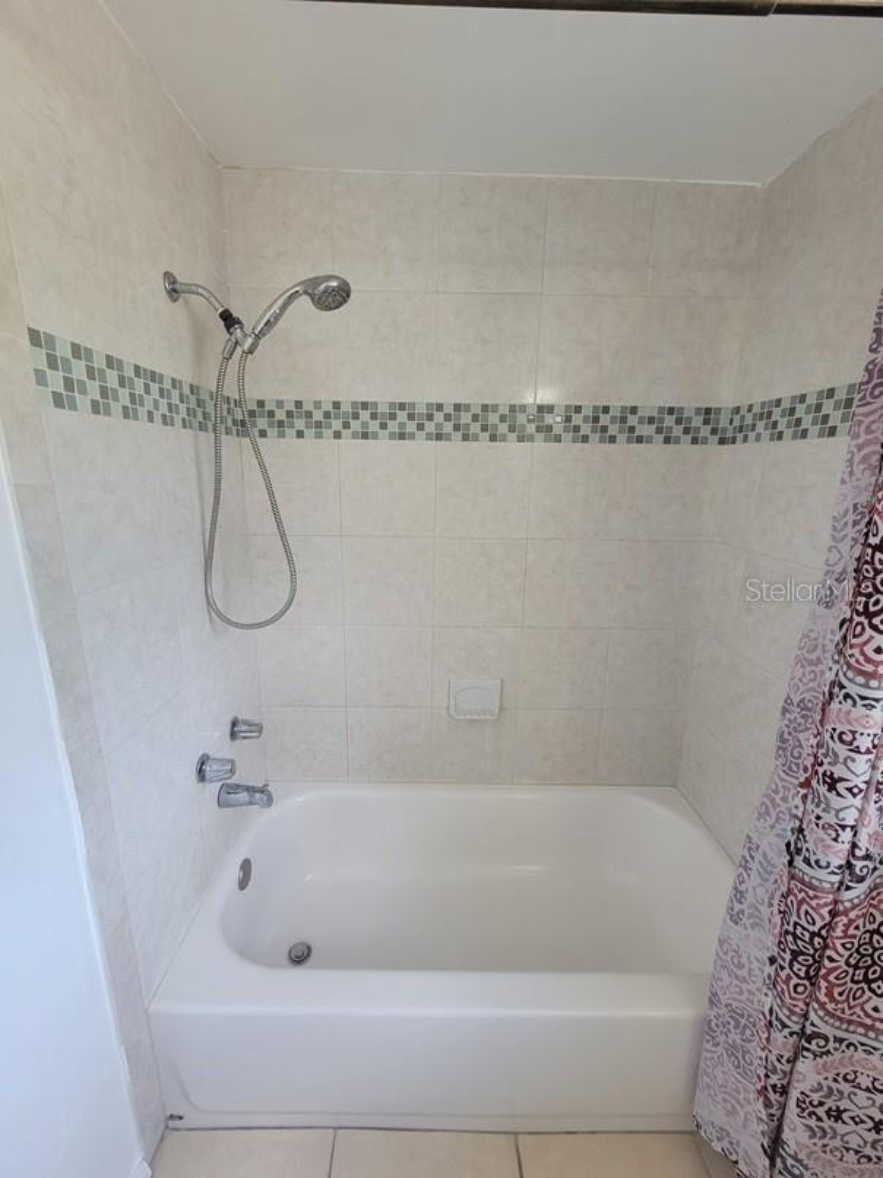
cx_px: 442
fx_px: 442
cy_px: 589
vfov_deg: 106.2
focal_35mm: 13
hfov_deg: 89.9
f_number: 2.2
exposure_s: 1/60
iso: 125
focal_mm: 2.2
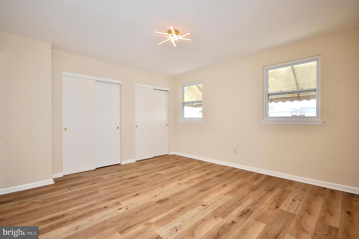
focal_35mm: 15
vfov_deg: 77.2
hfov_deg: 100.5
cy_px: 120
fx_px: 149
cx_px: 180
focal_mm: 10
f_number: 4
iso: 100
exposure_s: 1/60
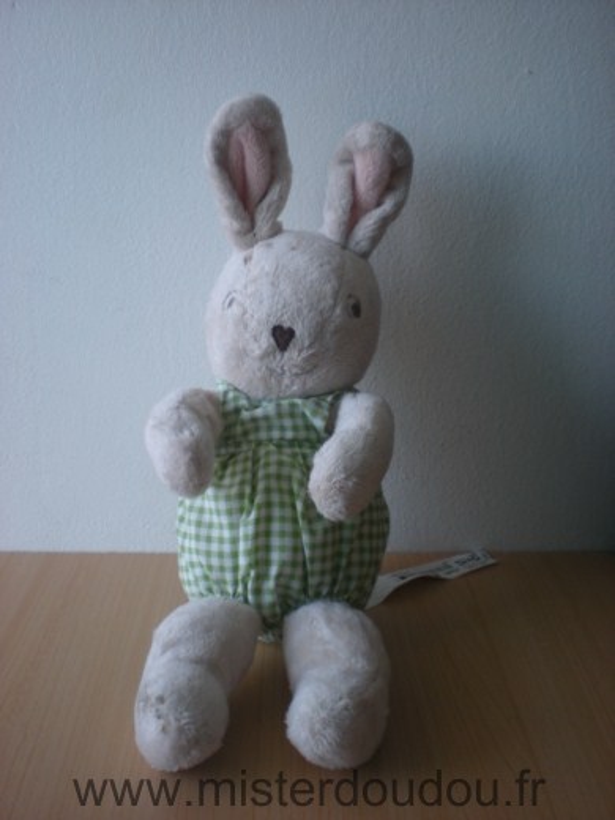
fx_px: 900
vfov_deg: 49.0
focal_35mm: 38
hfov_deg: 37.7
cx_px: 308
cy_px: 410
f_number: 3.1
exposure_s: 1/60.7
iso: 119
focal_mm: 6.3
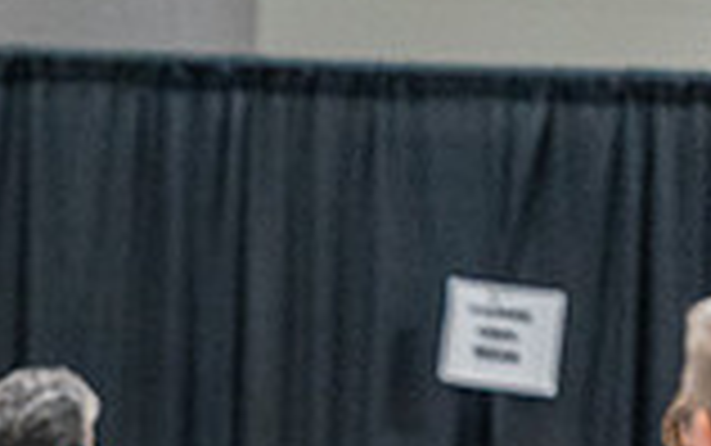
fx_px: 14504
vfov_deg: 1.8
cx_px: -122
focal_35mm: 748
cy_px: 804
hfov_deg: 2.8
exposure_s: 1/250
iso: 6400
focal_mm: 200
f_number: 2.8
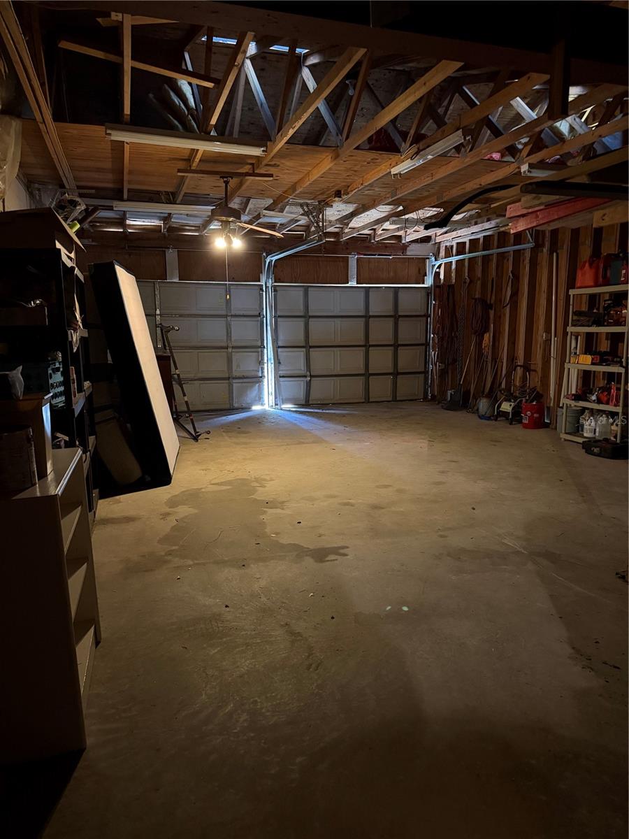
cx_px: 314
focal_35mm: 24
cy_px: 420
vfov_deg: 71.6
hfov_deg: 56.8
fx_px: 581
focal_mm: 6.76
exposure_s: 1/30
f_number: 1.78
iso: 1250
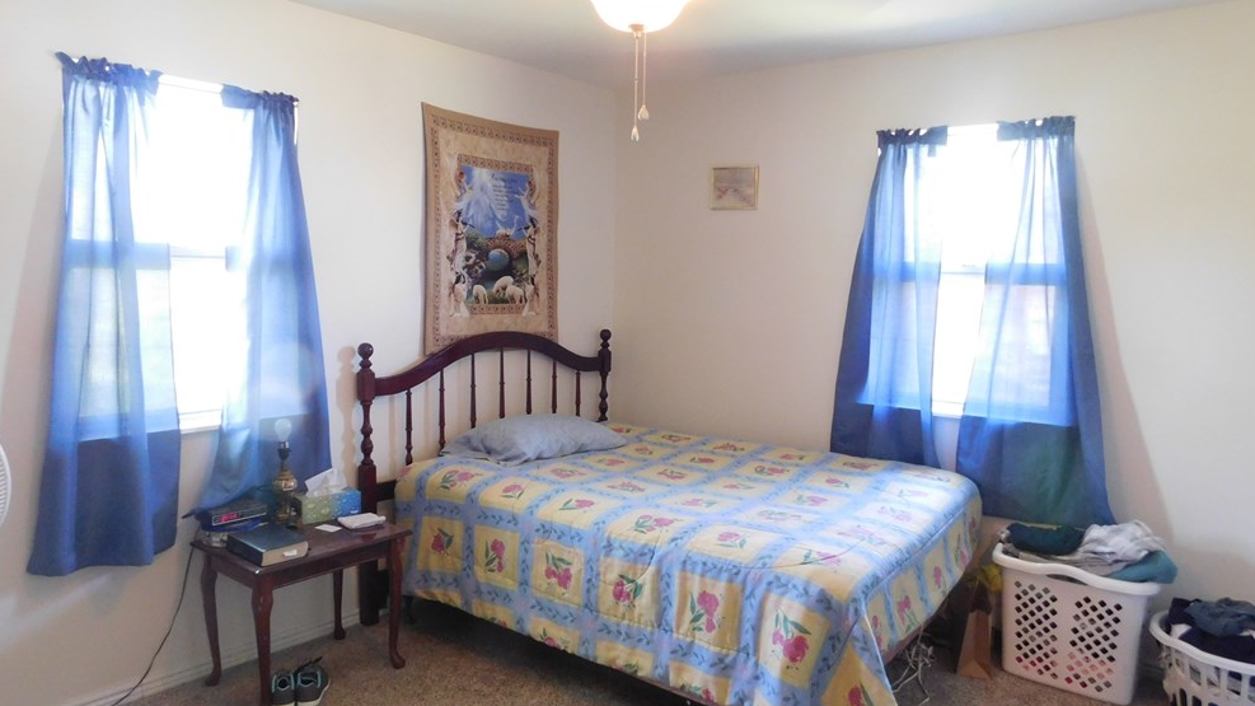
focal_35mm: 26
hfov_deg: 71.9
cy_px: 331
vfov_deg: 44.4
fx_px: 865
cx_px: 618
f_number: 3
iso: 400
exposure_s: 1/8
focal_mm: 4
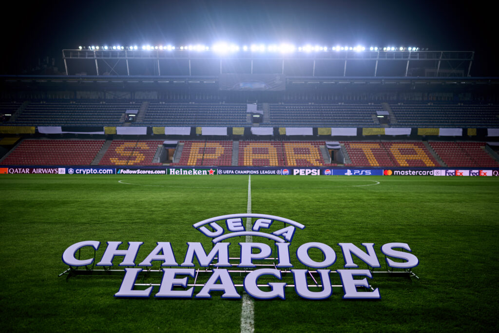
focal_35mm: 35
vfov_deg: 37.9
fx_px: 485
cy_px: 166
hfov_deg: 54.4
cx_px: 250
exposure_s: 1/400
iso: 64
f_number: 1.8
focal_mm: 35
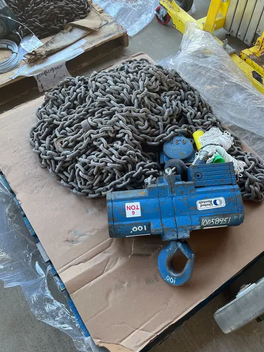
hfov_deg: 46.8
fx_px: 305
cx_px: 137
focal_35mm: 30
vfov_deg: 59.9
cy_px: 167
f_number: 1.6
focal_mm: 5.1
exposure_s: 1/121
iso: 80
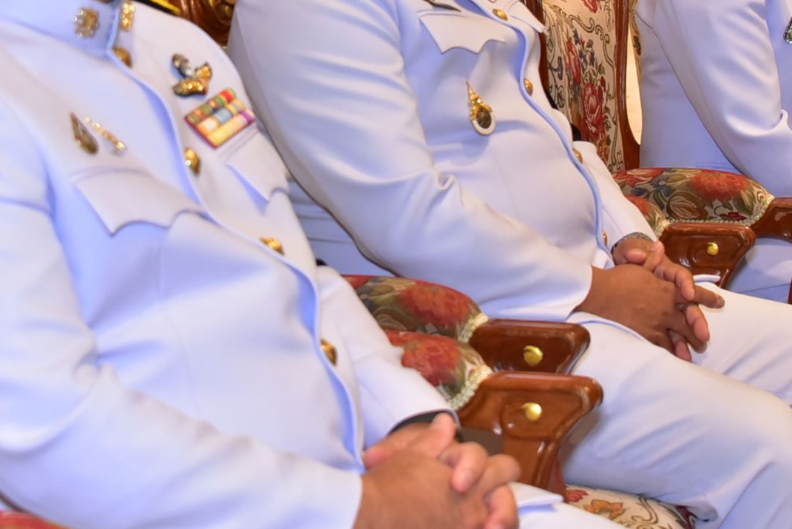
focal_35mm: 98
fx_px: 2157
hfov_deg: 20.8
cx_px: 359
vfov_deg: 13.8
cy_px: 51
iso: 4000
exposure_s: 1/200
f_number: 5.6
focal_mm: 42
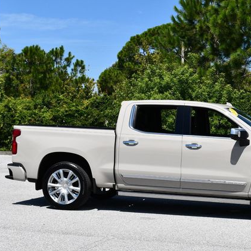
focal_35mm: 75
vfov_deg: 23.1
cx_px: 183
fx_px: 615
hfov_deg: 22.9
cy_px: 126
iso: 100
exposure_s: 1/250
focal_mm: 29
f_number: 8
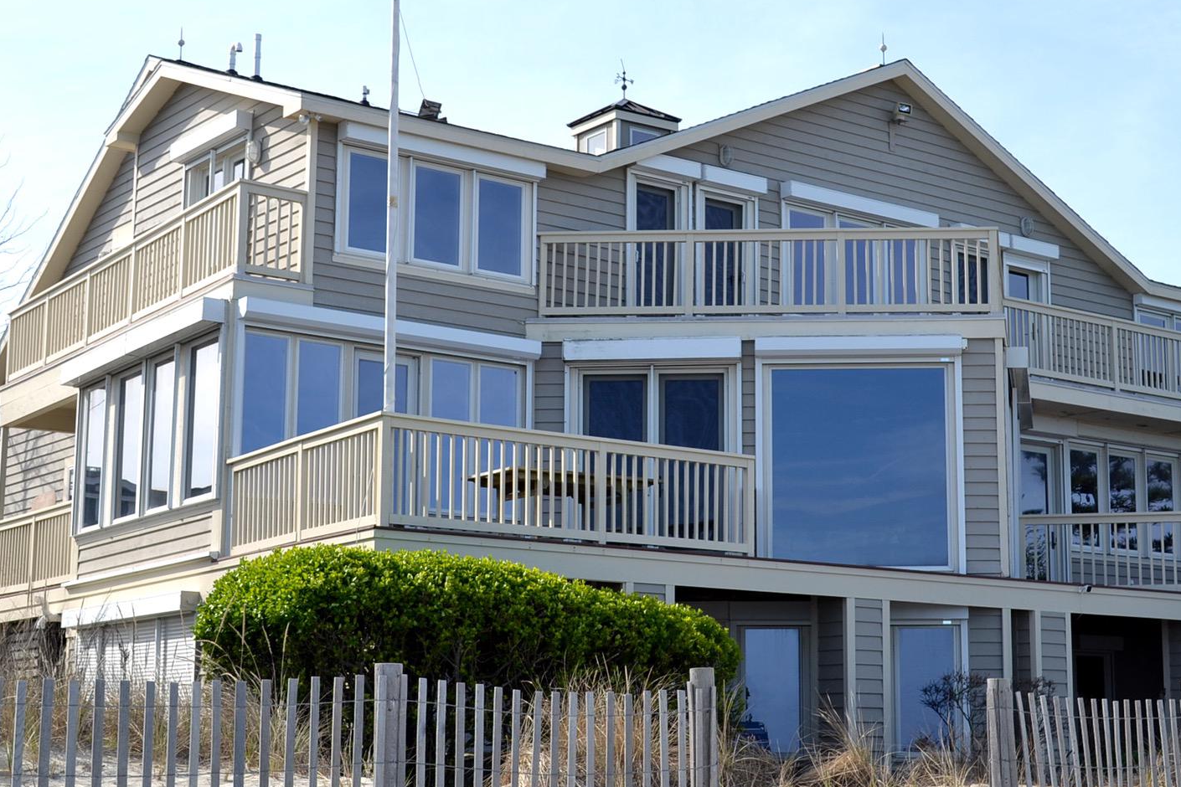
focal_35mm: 61
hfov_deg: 32.9
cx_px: 655
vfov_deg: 22.3
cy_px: 386
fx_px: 2001
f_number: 8
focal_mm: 28
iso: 100
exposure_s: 1/200
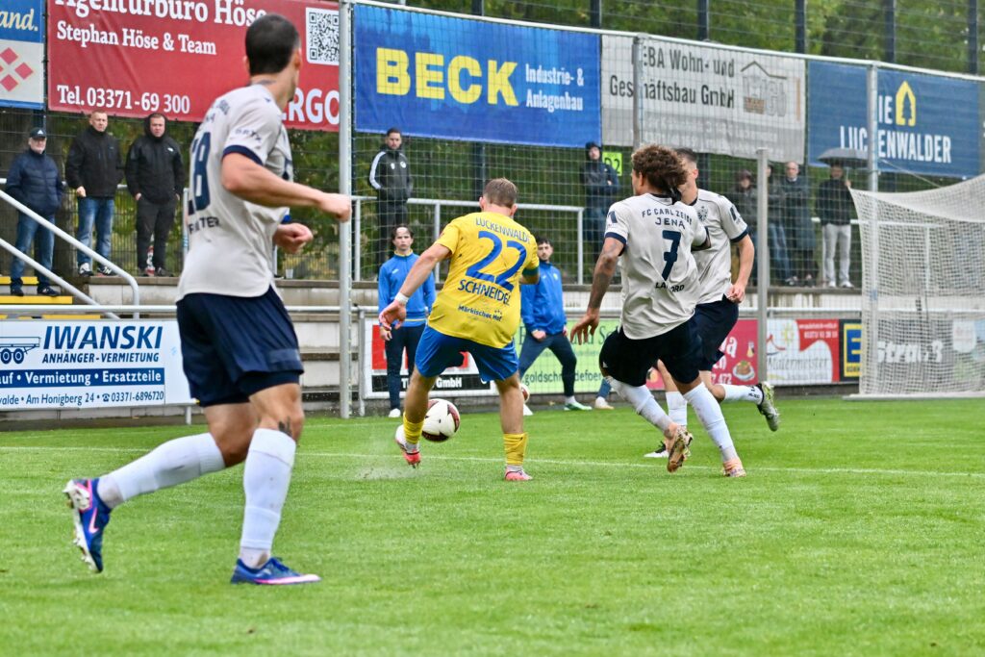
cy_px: 328
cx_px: 492
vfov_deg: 14.4
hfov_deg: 21.5
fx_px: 2599
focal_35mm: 95
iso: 3200
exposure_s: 1/1600
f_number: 4.5
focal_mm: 95
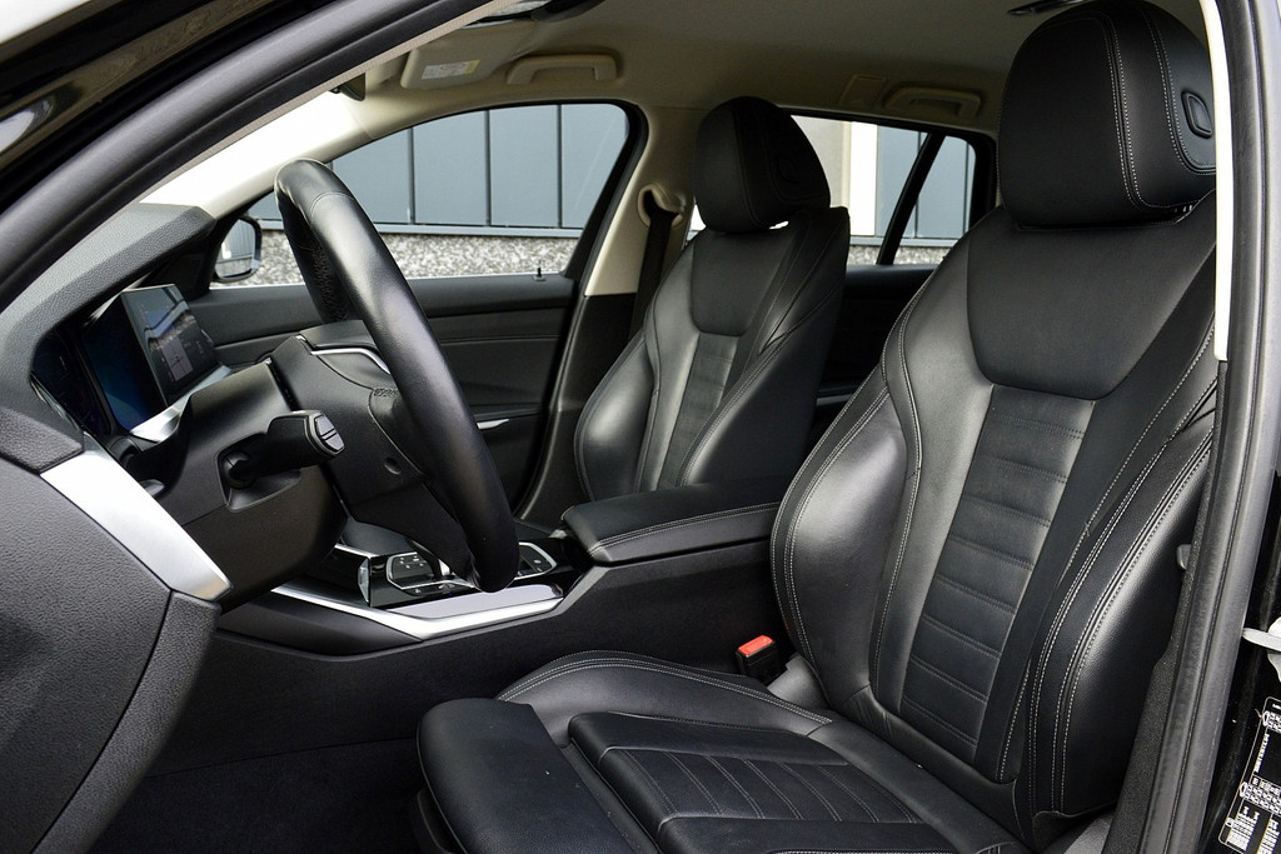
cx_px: 640
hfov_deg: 67.4
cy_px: 427
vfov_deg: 47.9
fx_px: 961
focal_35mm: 27
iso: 800
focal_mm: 18
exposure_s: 1/60
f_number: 8
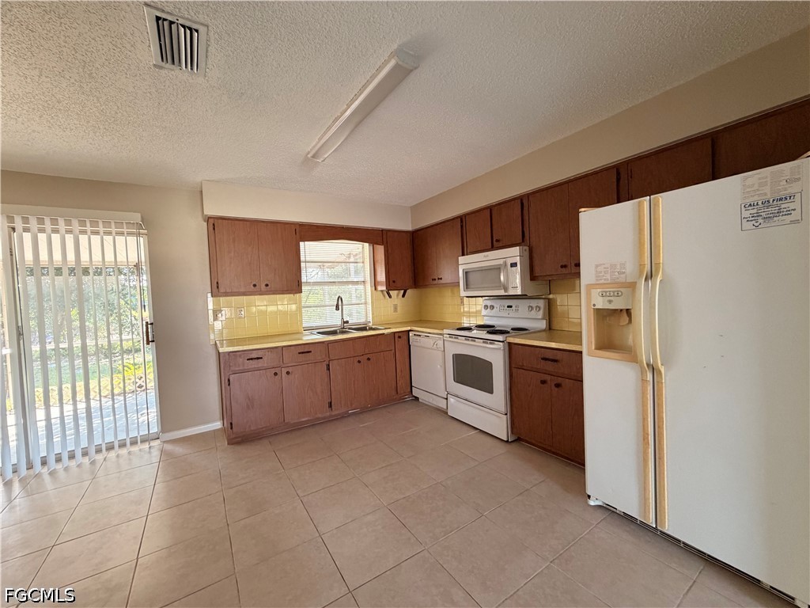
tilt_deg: -1.7
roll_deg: +2.2
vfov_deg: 85.7
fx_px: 328
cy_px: 304
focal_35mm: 14
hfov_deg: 102.1
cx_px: 405
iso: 320
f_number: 2.2
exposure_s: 1/73
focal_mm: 2.22
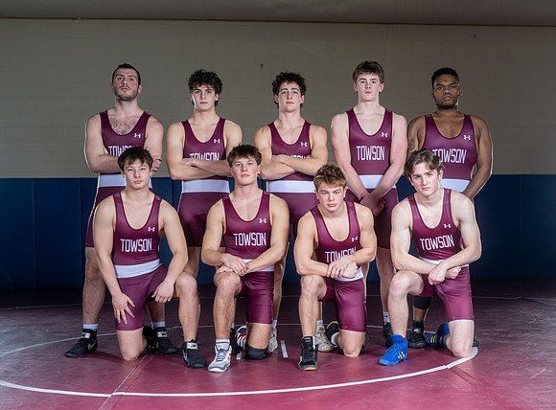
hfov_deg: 35.5
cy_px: 262
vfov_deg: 26.7
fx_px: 862
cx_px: 362
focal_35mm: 54
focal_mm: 32
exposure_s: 1/200
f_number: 4
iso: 125
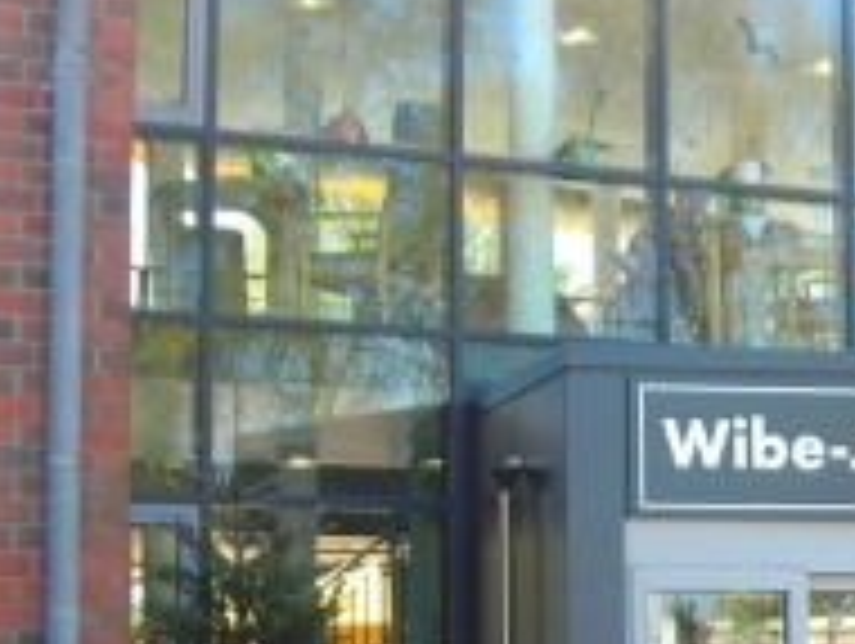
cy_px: 502
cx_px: 788
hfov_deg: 19.2
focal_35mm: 100
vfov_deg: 14.7
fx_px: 2473
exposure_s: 1/114
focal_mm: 6.3
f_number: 3.2
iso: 70
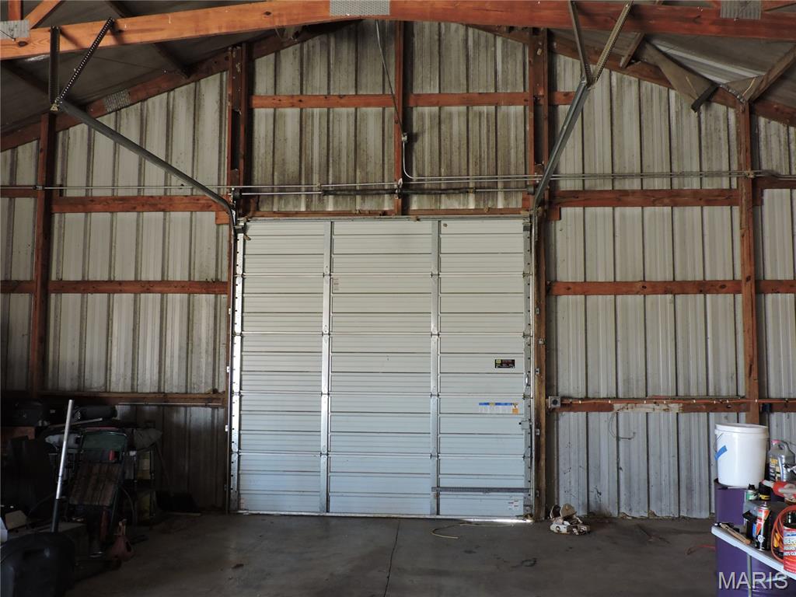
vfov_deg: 42.9
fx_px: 759
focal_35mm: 33
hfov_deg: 55.4
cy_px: 298
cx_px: 398
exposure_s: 1/30
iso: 400
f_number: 3.2
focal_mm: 5.9
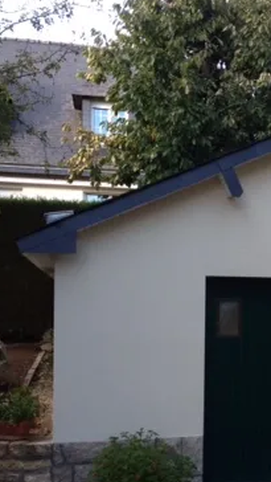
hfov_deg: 16.8
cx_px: 368
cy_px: 301
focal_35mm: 67
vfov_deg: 31.3
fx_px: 855
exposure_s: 1/120
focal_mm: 4.28
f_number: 2.4
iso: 50
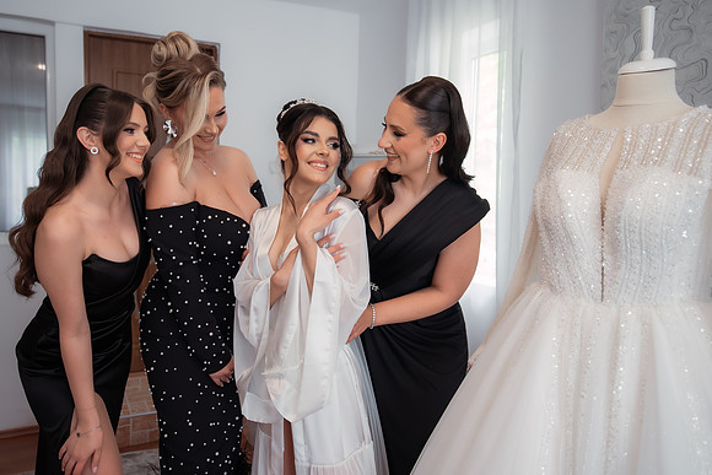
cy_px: 223
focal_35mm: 29
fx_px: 570
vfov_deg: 45.2
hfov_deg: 63.8
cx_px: 318
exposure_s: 1/250
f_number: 2.8
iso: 1250
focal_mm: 26
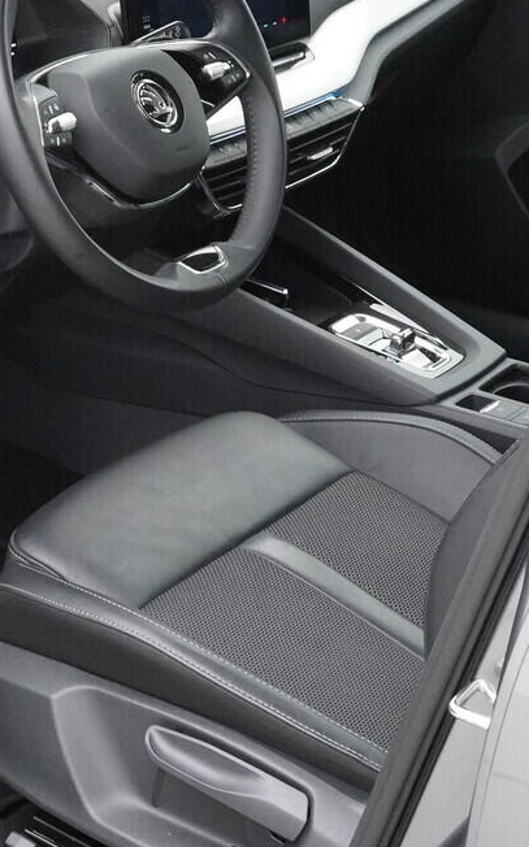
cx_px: 139
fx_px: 1870
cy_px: 386
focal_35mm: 81
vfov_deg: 25.5
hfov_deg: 16.0
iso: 5000
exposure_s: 1/100
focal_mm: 24
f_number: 9
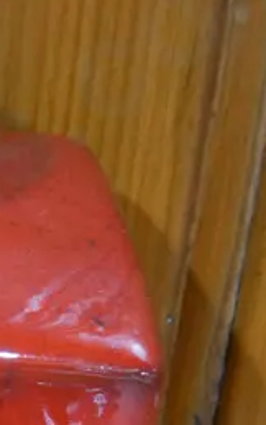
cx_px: -309
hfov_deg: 7.4
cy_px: 393
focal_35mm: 168
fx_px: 1948
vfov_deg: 12.4
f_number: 4.4
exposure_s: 1/60
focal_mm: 20
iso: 1250
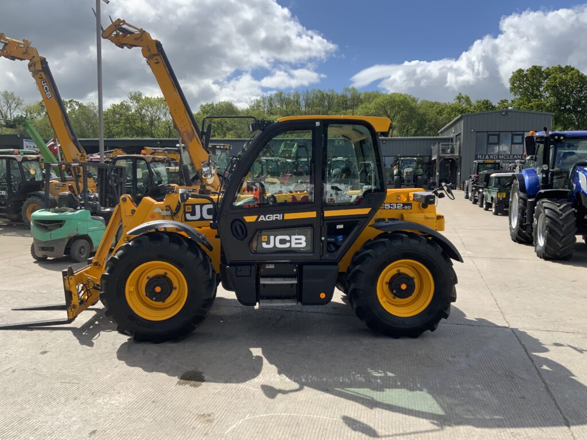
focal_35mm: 29
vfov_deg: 48.2
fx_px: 492
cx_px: 294
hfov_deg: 61.7
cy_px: 220
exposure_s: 1/2058
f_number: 1.8
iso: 16
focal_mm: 3
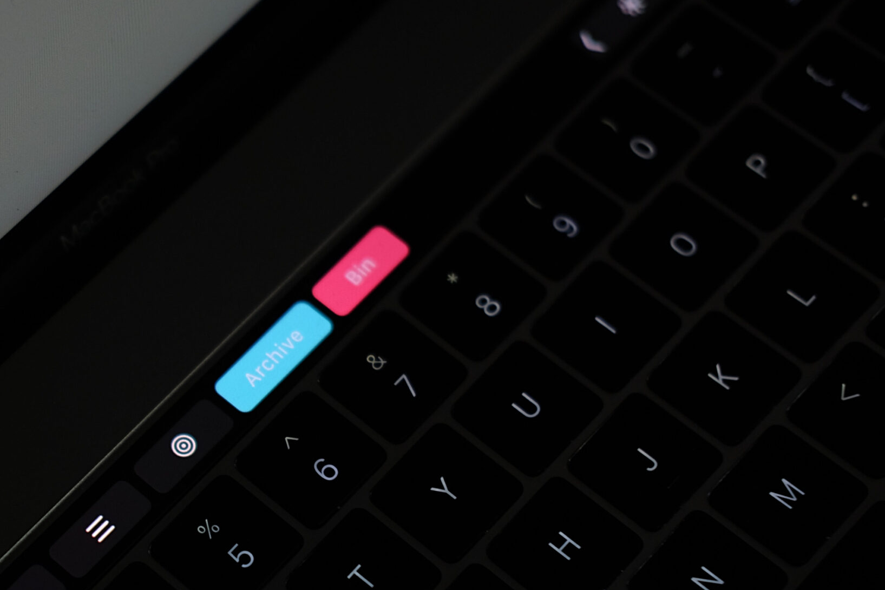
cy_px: 451
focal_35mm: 83
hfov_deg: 24.2
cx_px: 208
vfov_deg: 16.4
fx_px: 2040
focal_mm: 35
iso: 200
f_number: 2
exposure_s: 1/40
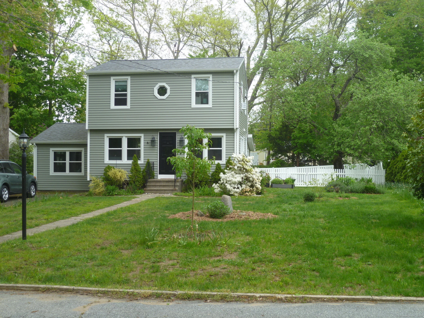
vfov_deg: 32.2
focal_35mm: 45
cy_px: 159
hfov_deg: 42.1
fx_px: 551
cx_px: 212
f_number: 3.4
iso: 80
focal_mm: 8
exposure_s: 1/200
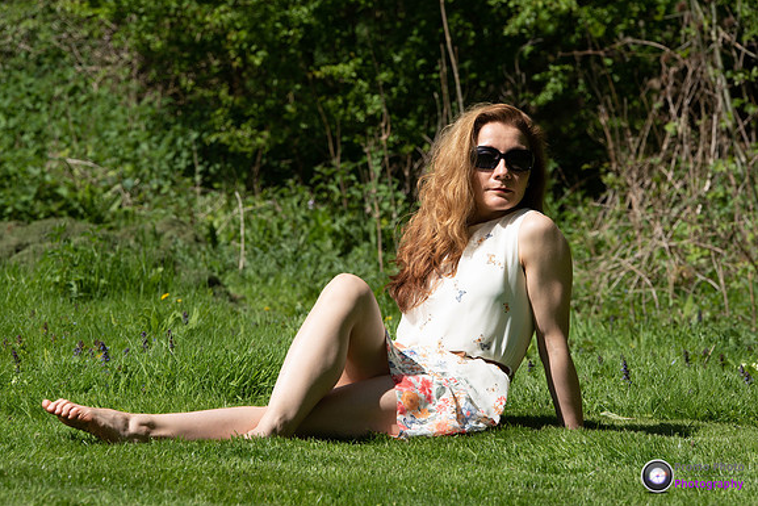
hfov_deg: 12.0
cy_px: 253
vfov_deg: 8.0
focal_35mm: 171
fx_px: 3601
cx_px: 378
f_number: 11
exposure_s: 1/200
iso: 100
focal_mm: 170
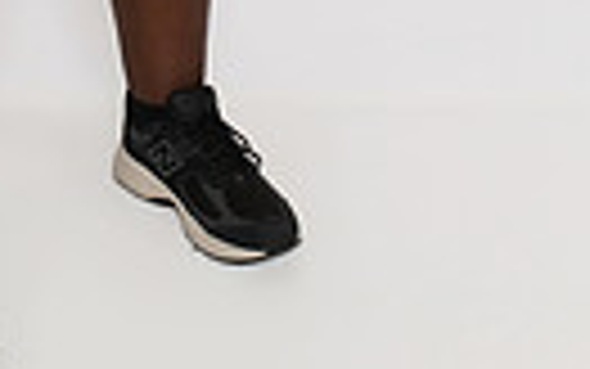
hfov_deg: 16.7
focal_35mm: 123
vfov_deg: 9.4
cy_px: -554
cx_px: 54
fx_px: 1979
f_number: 8
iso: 640
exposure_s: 1/320
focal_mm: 35
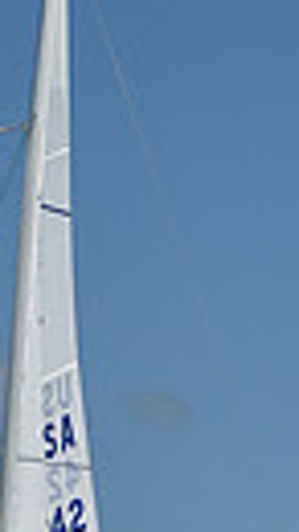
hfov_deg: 3.7
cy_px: 499
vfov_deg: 6.6
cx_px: 150
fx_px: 4601
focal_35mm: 326
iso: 250
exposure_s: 1/1250
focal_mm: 70
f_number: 5.6
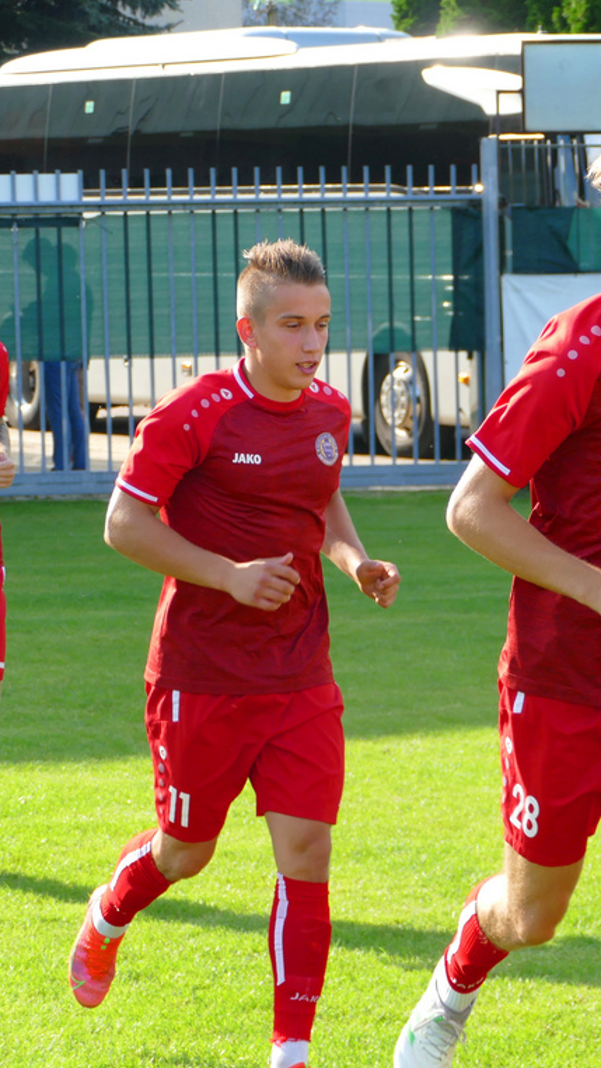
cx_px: 758
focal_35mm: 161
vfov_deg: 13.4
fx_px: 4563
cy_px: 534
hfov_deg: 7.5
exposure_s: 1/500
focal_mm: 37.13
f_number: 3.8
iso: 160
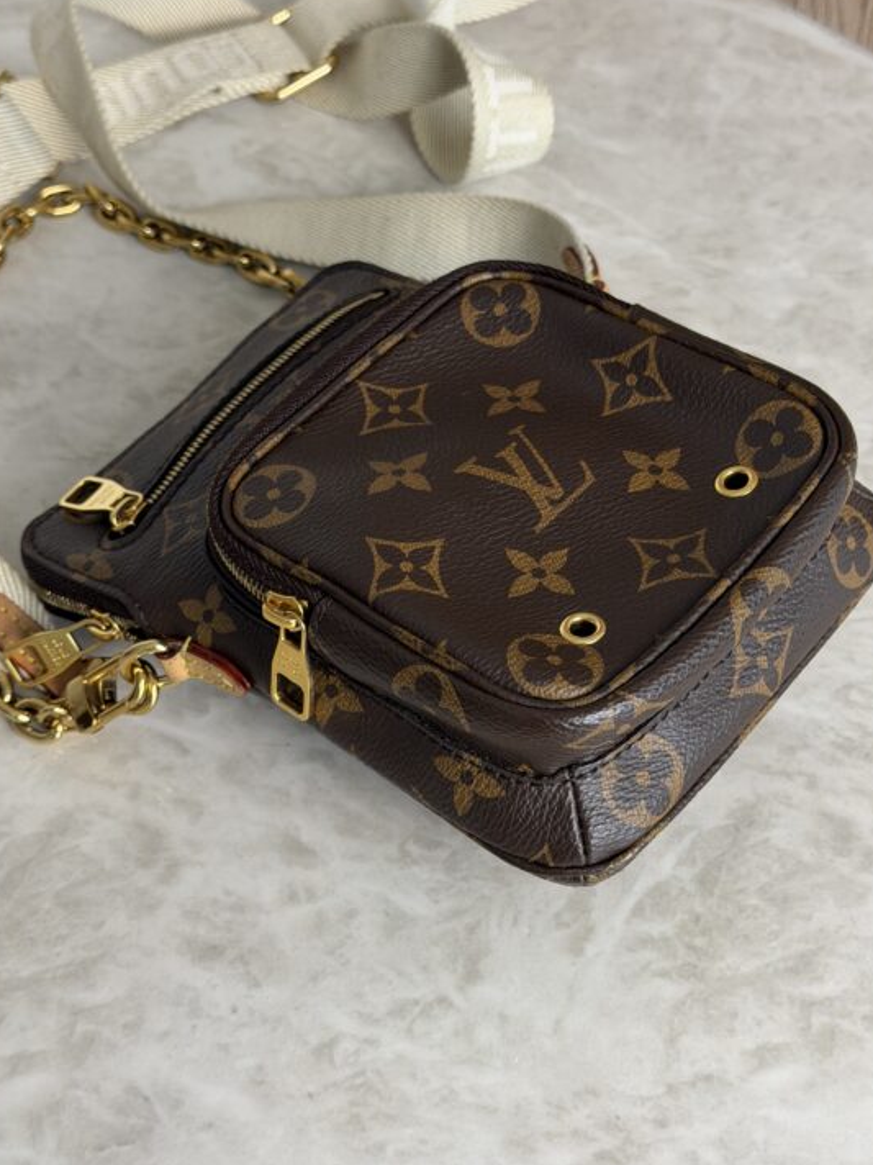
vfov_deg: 35.5
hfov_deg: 27.0
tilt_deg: -50.7
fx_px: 1816
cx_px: 472
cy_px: 606
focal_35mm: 54
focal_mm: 6.76
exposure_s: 1/60
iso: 64
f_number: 1.78
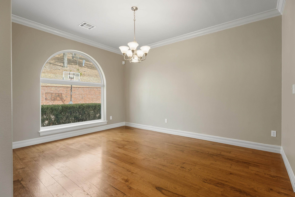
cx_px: 148
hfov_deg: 91.0
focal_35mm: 18
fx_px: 145
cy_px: 98
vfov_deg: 68.3
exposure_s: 1/125
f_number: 8
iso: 160
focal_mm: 17.7
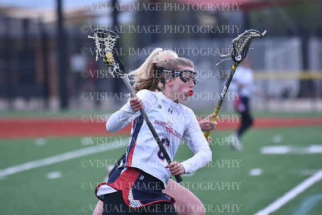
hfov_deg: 6.9
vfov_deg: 4.6
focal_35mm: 300
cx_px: 161
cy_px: 108
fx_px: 2684
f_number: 3.5
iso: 500
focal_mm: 200
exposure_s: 1/1000
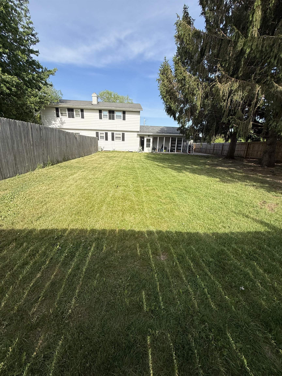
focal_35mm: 14
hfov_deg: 85.7
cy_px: 188
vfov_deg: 102.1
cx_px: 141
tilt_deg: -17.6
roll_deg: -1.9
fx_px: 152
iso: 50
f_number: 2.2
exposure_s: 1/1339
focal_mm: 2.22
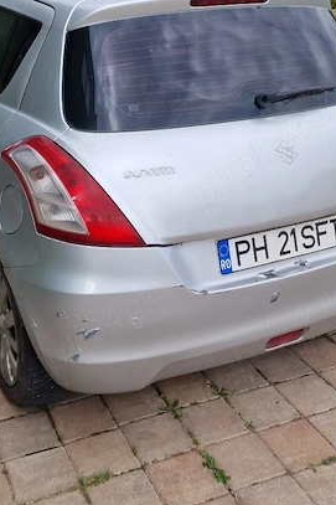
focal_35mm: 47
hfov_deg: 28.6
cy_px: 180
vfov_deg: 41.5
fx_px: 659
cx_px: 148
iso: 50
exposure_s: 1/5000
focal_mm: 6.4
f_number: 1.8
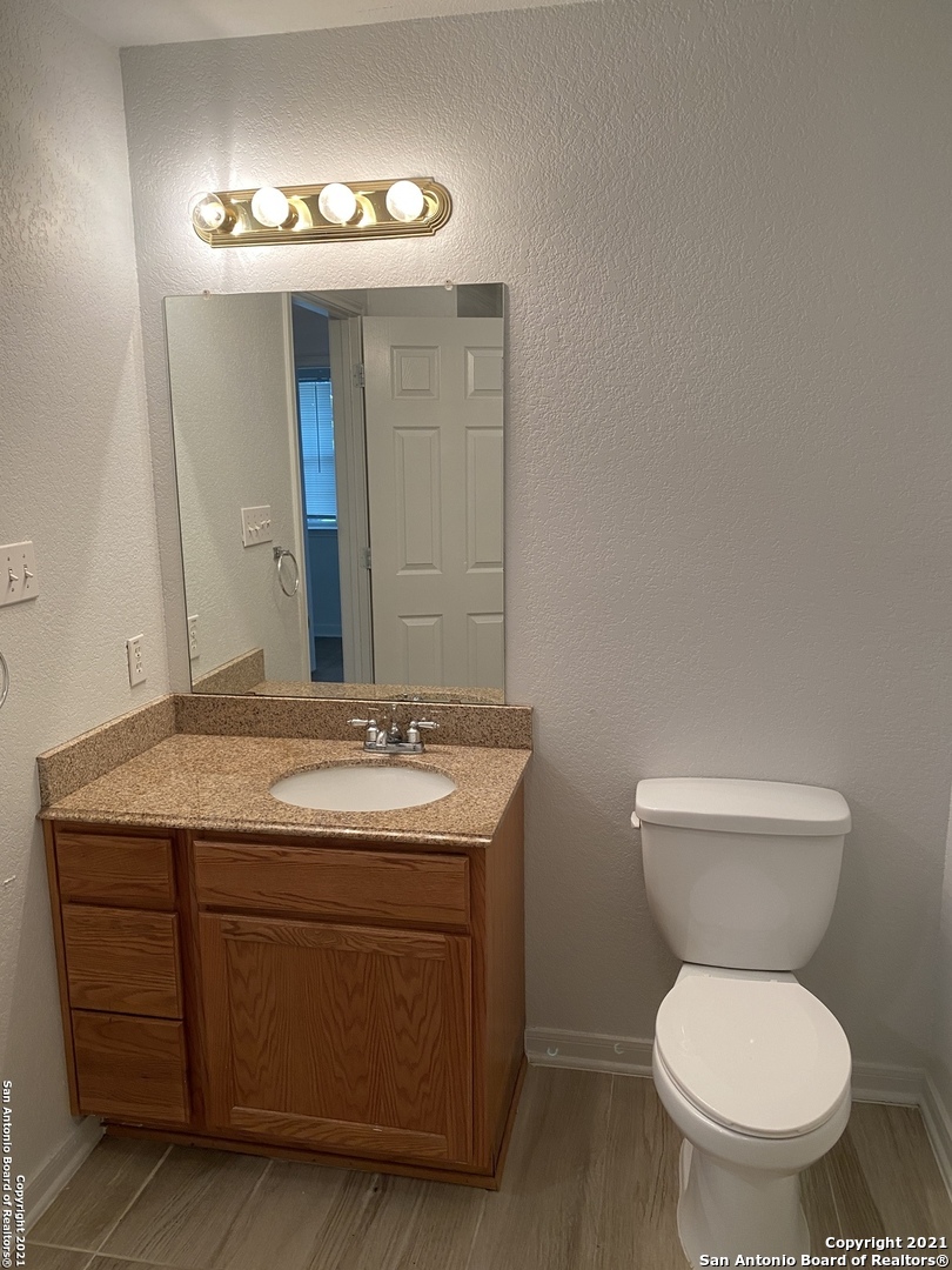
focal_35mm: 26
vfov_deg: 67.3
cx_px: 476
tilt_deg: -12.1
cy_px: 635
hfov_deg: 53.1
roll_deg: +1.6
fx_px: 953
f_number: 1.8
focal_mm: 4.25
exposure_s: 1/60
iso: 80
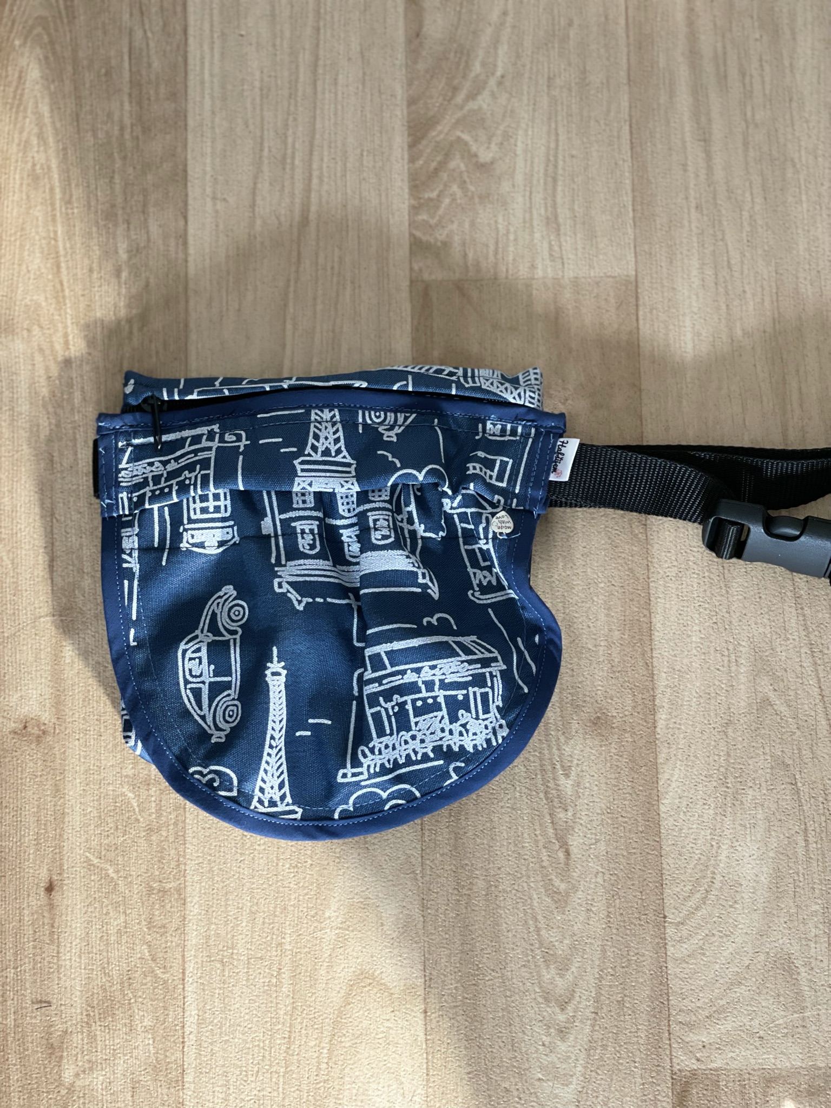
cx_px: 416
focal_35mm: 52
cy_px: 554
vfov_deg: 36.8
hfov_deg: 28.0
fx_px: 1664
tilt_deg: -80.0
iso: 160
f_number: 2
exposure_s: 1/33
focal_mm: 6
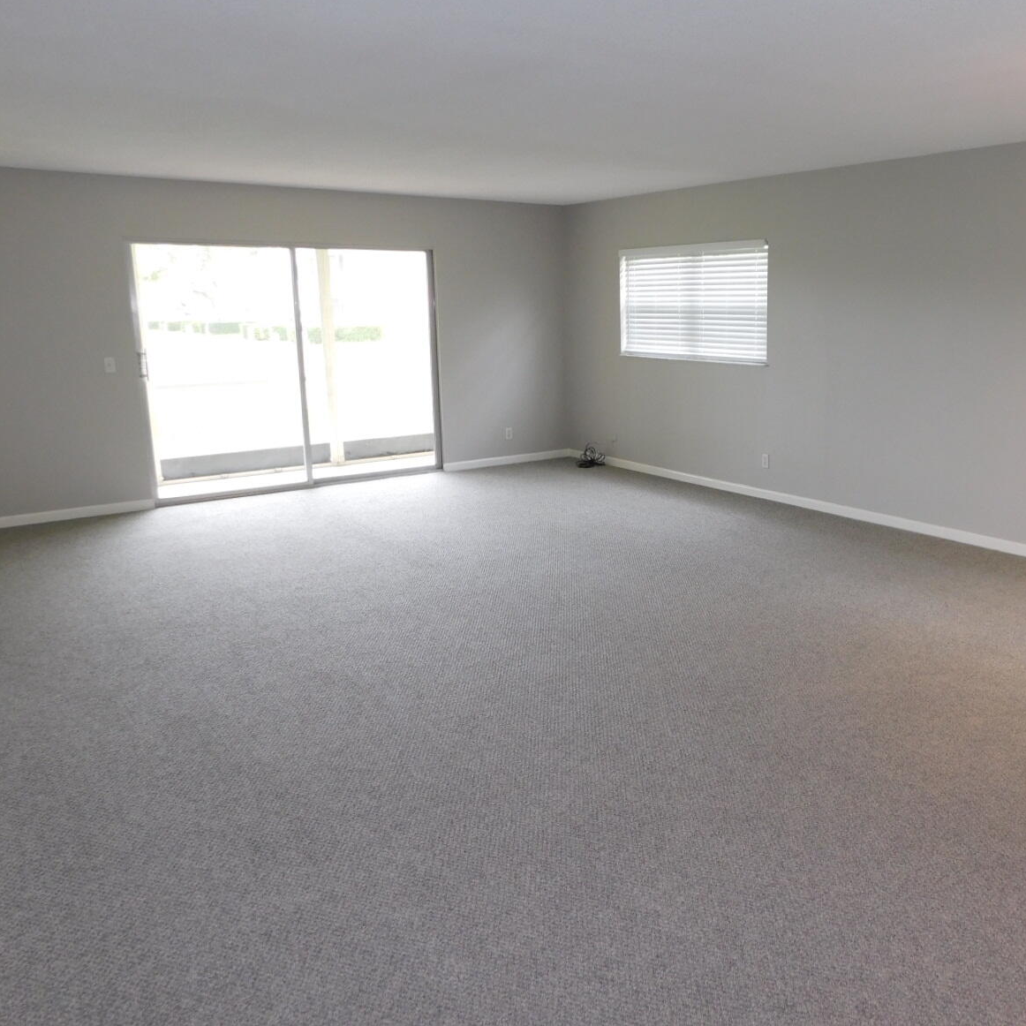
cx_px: 690
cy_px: 497
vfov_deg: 57.3
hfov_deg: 56.0
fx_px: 939
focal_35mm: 28
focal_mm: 4
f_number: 3
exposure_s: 1/30
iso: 125
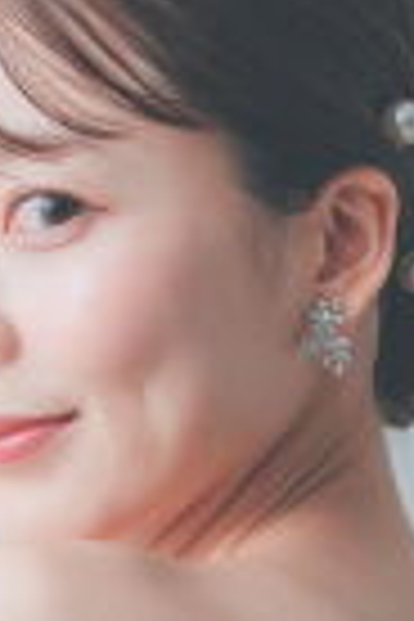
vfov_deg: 7.8
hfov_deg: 5.3
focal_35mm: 261
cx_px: 288
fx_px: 4502
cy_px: 792
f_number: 4.5
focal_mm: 50
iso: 400
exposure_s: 1/160
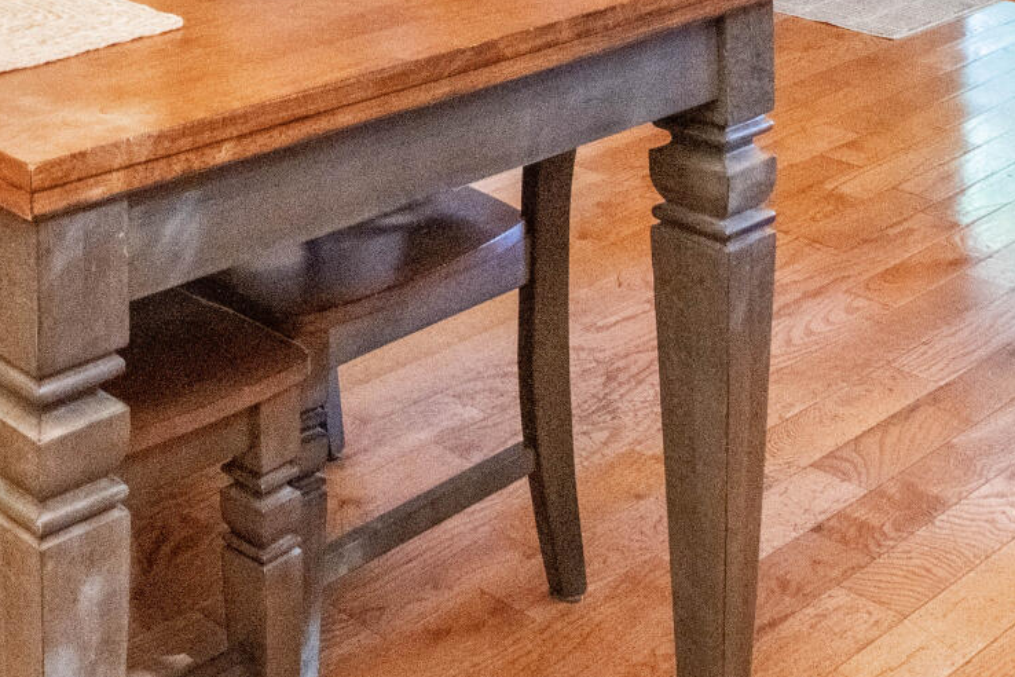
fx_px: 1832
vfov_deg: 16.6
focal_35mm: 65
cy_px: -612
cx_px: -129
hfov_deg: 27.9
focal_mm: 16
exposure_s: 1/80
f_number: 9
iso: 500
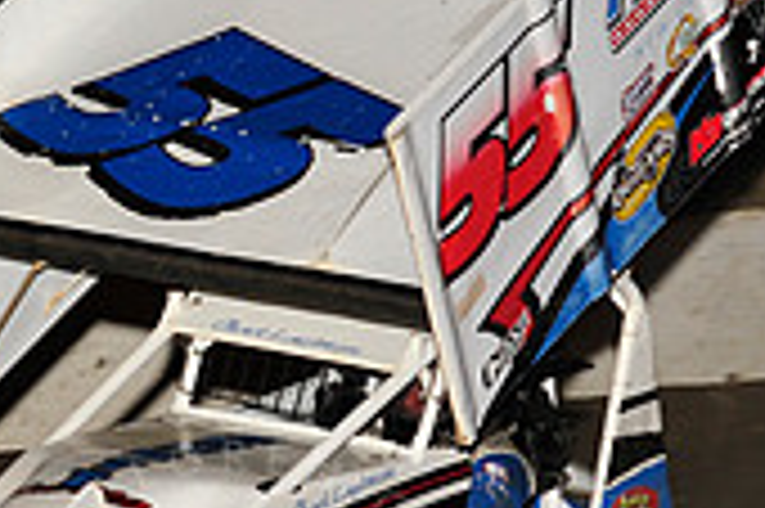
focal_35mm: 461
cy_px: 297
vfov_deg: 3.0
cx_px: 234
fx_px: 9787
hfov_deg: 4.5
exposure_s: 1/320
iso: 1000
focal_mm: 135
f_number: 7.1
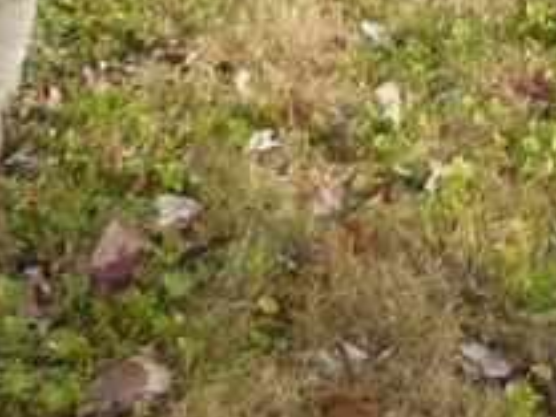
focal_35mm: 172
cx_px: 718
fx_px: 2764
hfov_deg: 11.2
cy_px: -799
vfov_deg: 7.6
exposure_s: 1/400
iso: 125
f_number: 3.3
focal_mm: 4.5
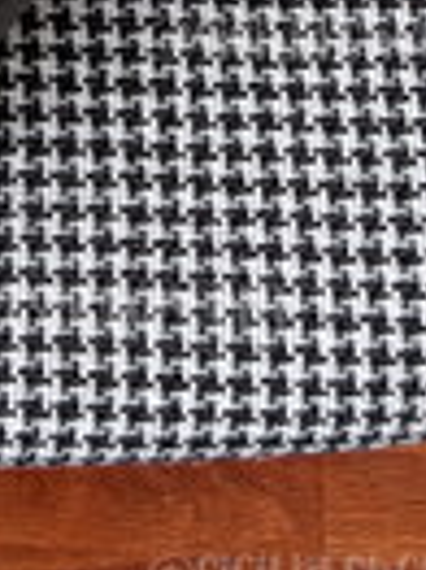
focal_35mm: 106
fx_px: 1742
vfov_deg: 15.7
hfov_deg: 13.3
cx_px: -187
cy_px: -476
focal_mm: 5.96
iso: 50
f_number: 1.6
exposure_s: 1/122
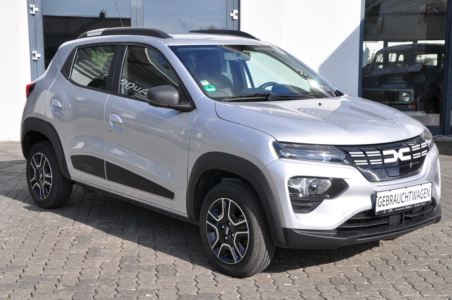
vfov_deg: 22.6
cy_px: 150
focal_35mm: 60
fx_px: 753
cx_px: 226
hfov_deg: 33.4
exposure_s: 1/320
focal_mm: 40
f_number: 9
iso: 200
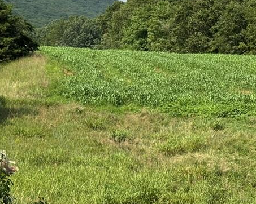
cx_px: 277
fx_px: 803
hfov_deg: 17.5
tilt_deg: -0.8
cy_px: 91
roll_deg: -1.7
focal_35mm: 106
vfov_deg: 14.5
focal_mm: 6.76
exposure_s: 1/3425
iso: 64
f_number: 1.78
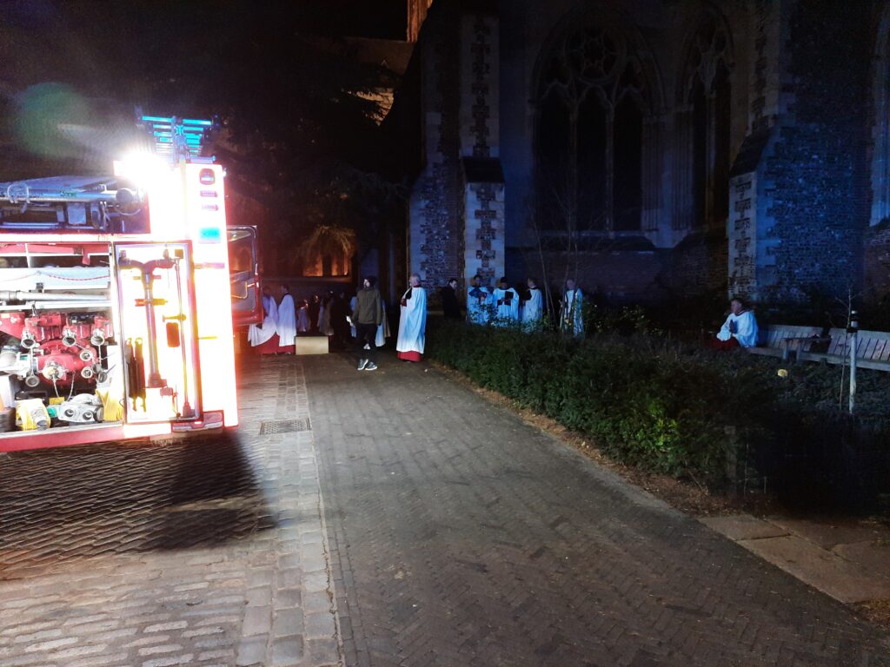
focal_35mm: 25
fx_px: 643
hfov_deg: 69.4
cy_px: 334
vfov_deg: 54.9
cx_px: 445
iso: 400
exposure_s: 1/25
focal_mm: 4.6
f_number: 2
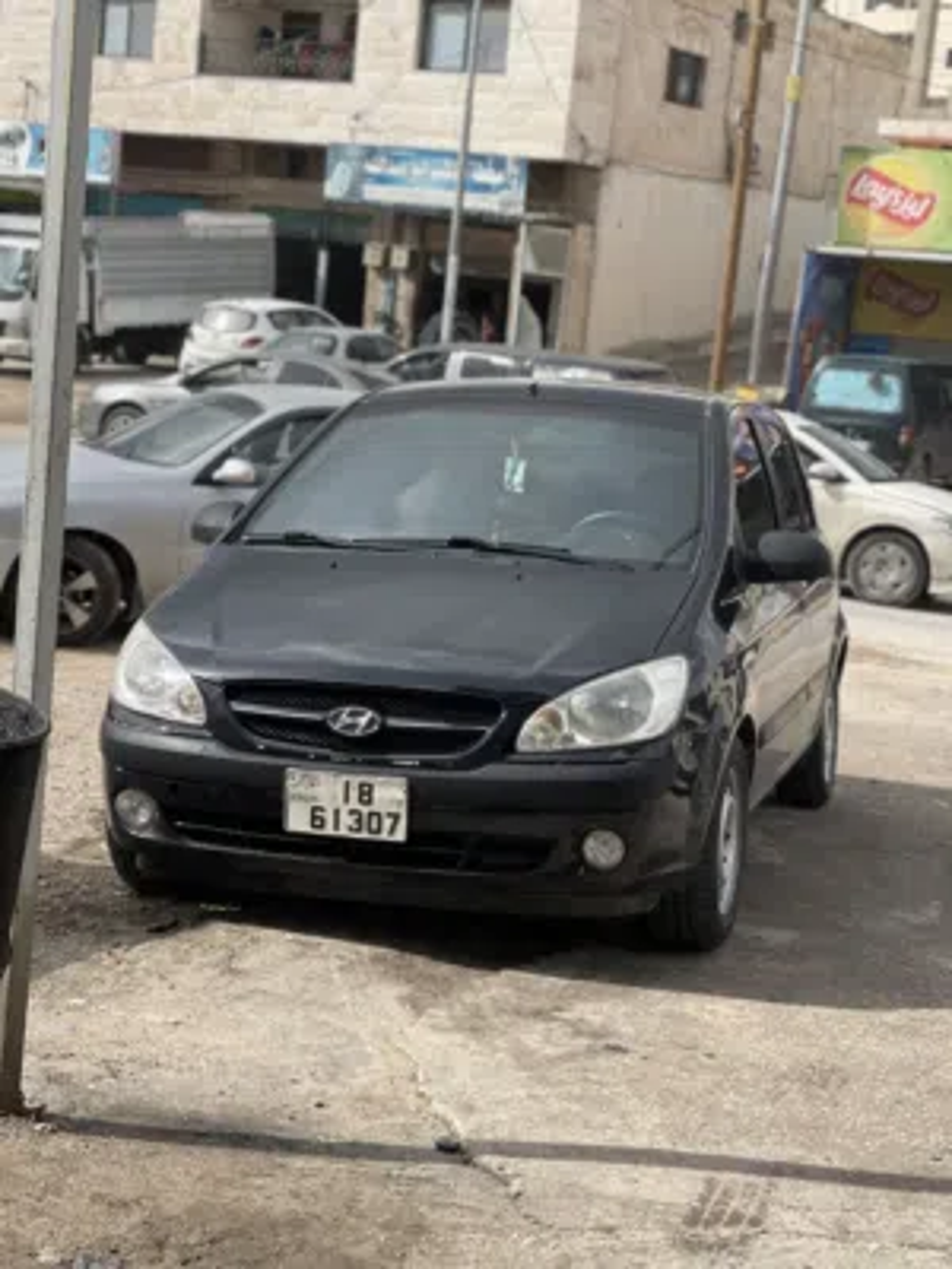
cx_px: 476
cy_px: 634
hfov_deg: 22.9
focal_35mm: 64
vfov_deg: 30.3
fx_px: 2347
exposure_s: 1/1179
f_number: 2.2
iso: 32
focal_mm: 7.5
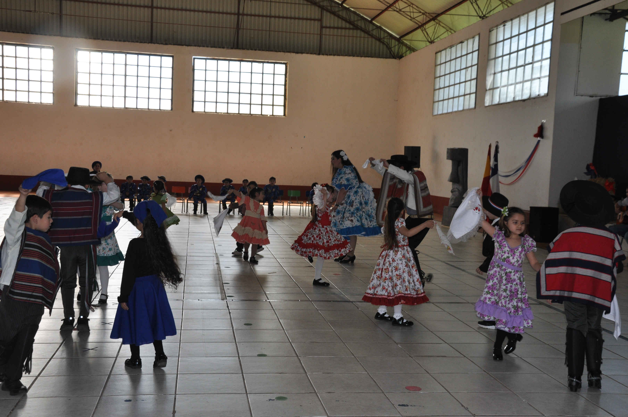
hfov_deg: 46.4
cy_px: 208
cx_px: 314
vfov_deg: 31.8
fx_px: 732
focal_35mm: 42
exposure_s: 1/125
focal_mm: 28
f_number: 7.1
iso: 400
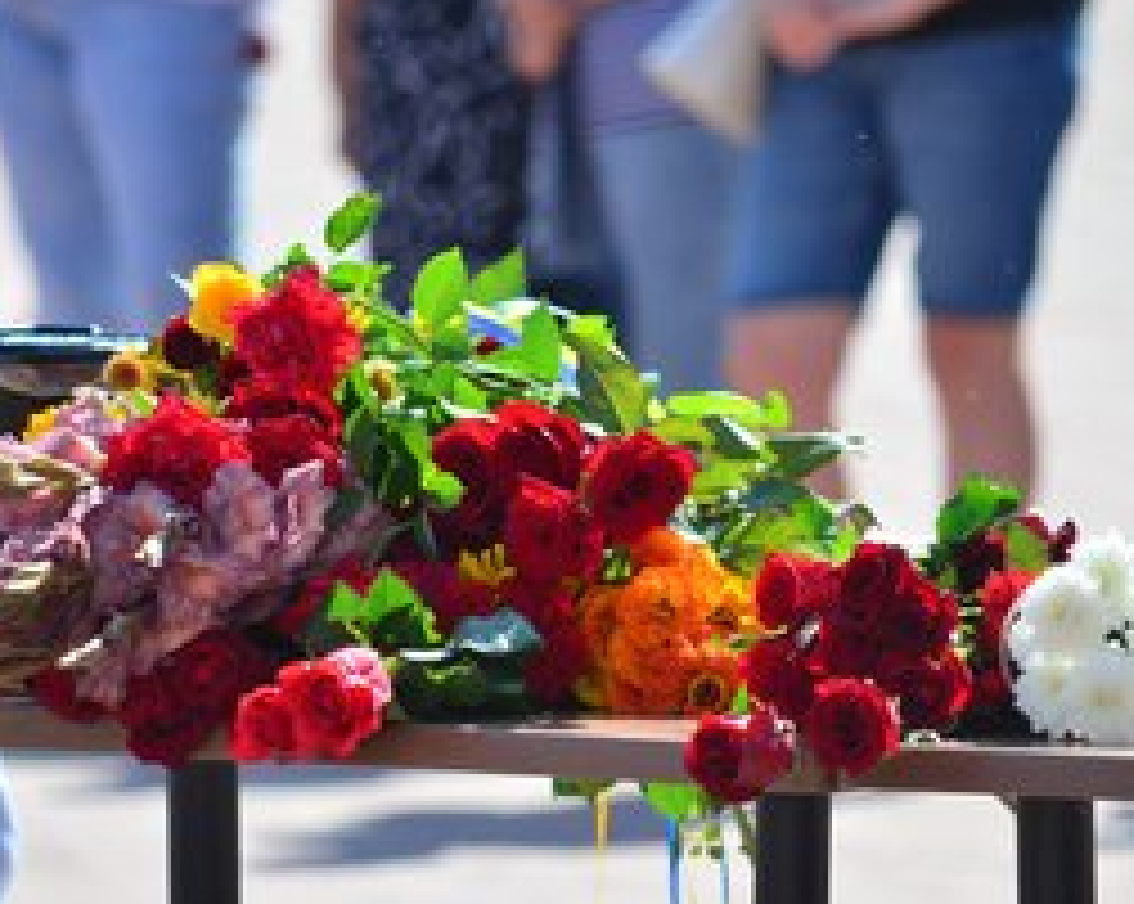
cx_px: 522
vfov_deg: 2.5
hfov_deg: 3.1
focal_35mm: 625
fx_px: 20952
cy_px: 510
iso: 250
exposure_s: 1/640
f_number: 6.3
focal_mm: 280
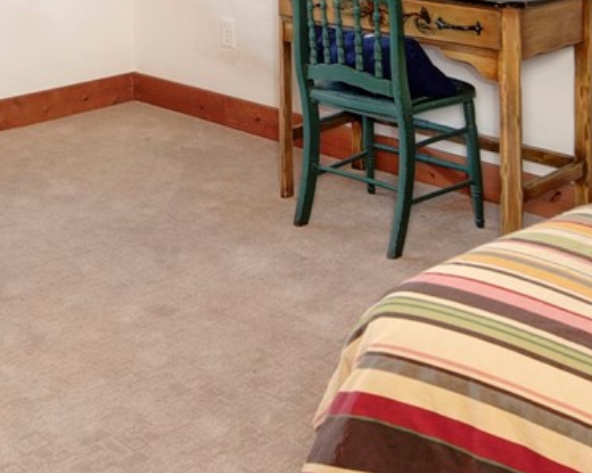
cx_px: 116
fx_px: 1050
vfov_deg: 23.7
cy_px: -55
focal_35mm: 60
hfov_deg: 30.7
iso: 250
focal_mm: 14
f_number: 8
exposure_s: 1/200
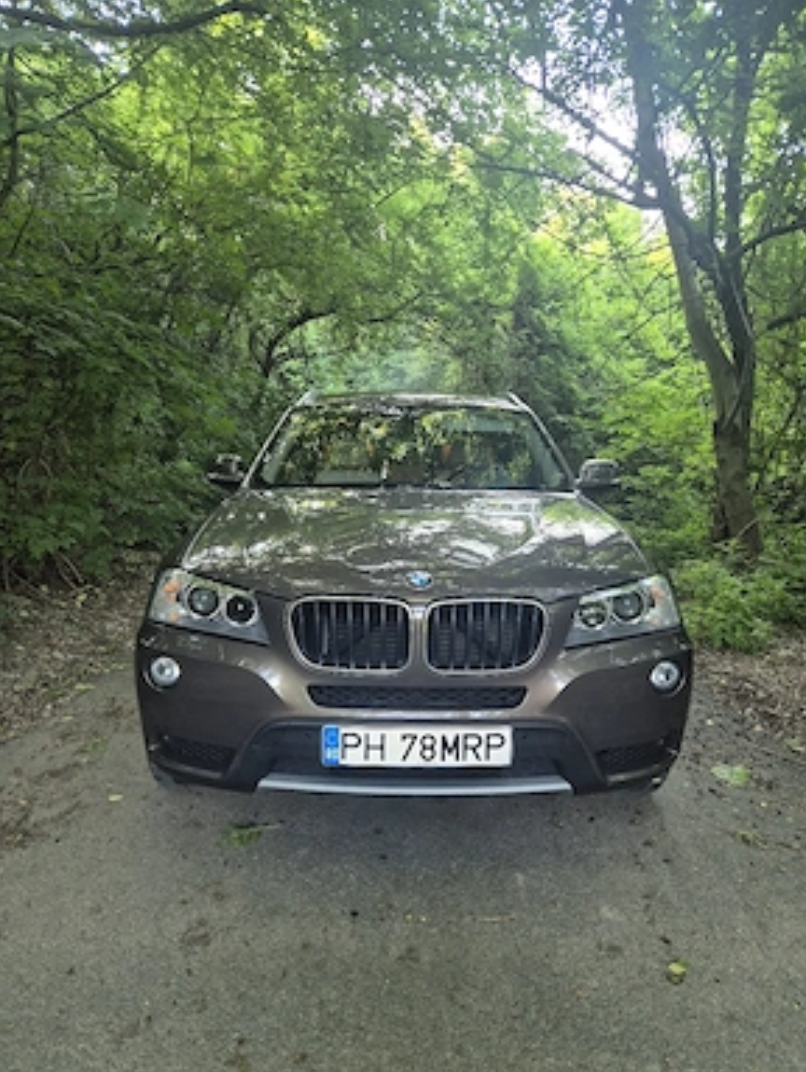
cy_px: 557
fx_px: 744
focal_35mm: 24
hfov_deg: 56.9
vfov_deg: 71.5
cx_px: 395
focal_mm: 5.4
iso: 320
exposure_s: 1/100
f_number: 1.8
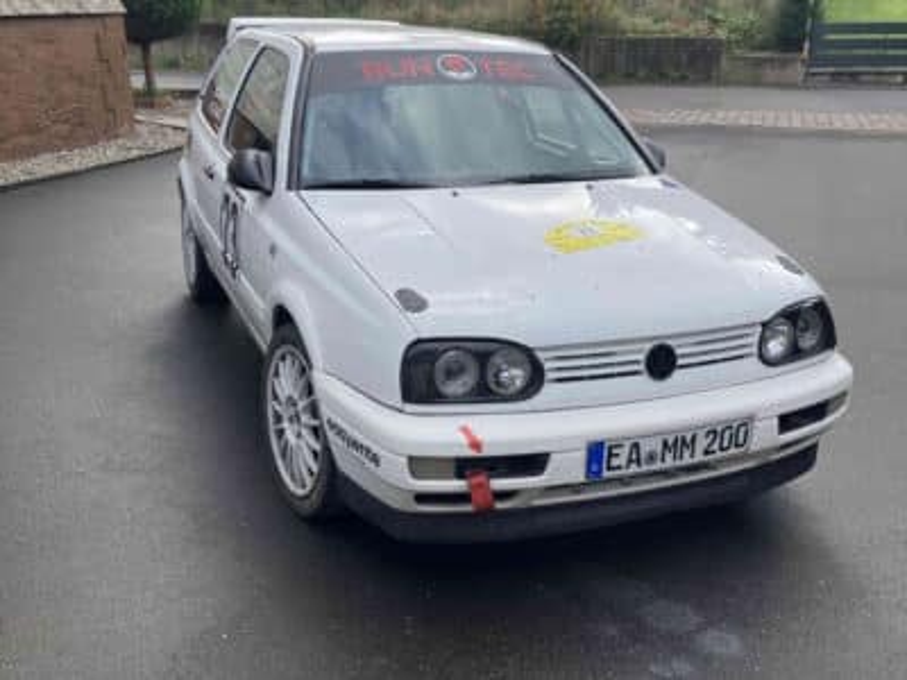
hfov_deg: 63.4
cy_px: 340
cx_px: 454
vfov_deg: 49.7
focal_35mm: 28
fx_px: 734
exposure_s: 1/796
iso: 32
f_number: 1.8
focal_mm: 3.99
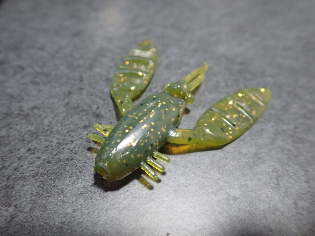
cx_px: 158
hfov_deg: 60.0
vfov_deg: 46.8
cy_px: 118
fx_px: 273
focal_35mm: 30
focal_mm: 5.5
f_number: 2.3
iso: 800
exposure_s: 1/60
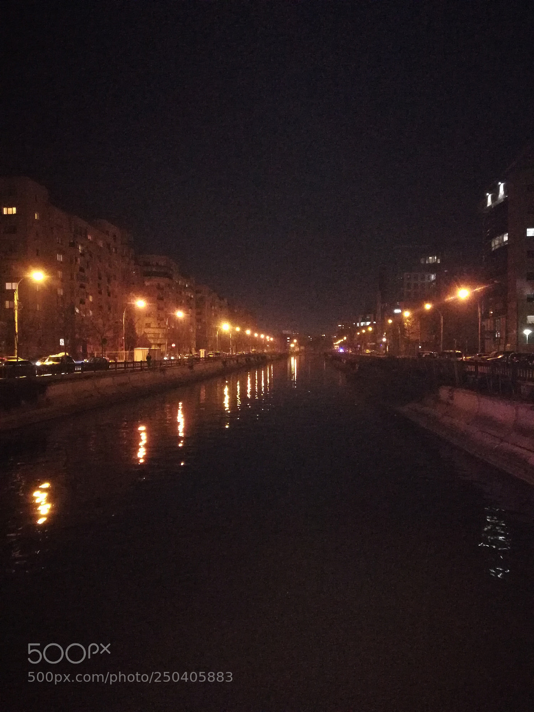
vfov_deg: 67.3
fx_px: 535
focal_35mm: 26
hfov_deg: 53.1
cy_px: 356
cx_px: 267
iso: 3200
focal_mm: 3.83
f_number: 2.2
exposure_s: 1/14.3
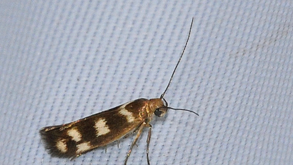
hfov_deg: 8.0
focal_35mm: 269
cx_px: 141
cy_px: 104
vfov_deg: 4.5
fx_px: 2090
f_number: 22
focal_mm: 150
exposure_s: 1/60
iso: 800
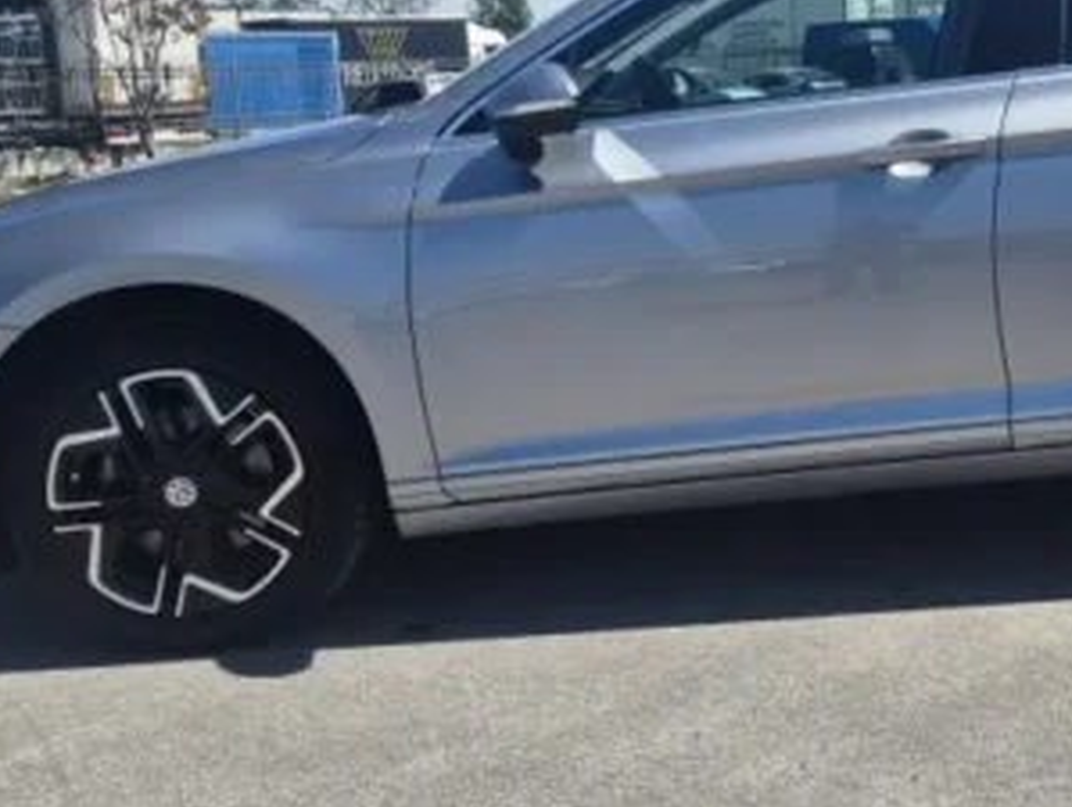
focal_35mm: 59
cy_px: 301
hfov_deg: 31.4
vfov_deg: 24.8
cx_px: 929
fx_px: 1829
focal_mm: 5.4
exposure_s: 1/2160
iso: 25
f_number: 1.8
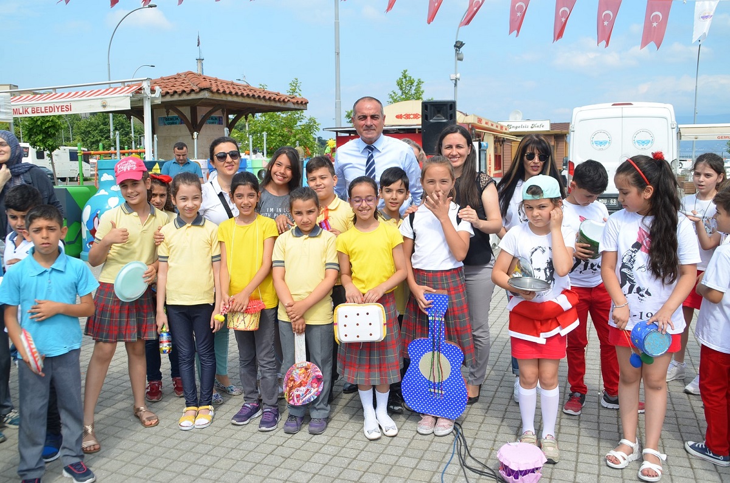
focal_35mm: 33
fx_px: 668
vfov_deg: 39.8
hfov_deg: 57.3
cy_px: 242
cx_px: 365
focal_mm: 22
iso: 100
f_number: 8
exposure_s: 1/250
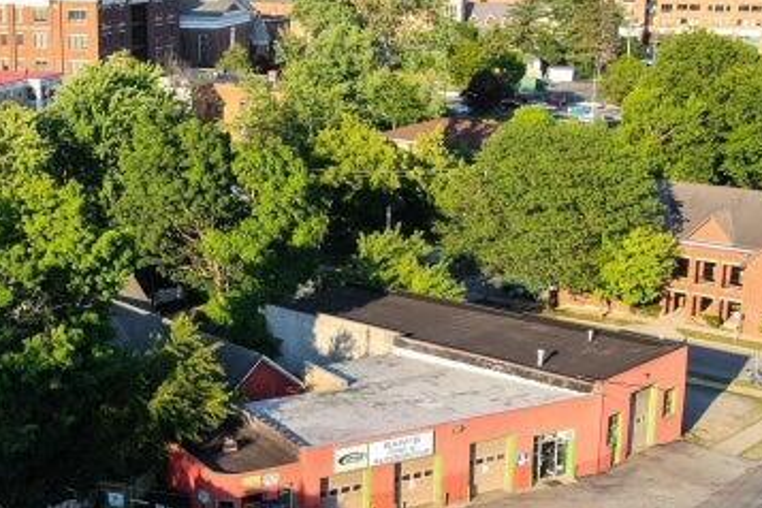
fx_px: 1460
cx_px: 265
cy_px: 305
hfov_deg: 29.1
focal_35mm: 69
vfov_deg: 19.7
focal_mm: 6.35
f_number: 3.4
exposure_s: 1/320
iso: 100
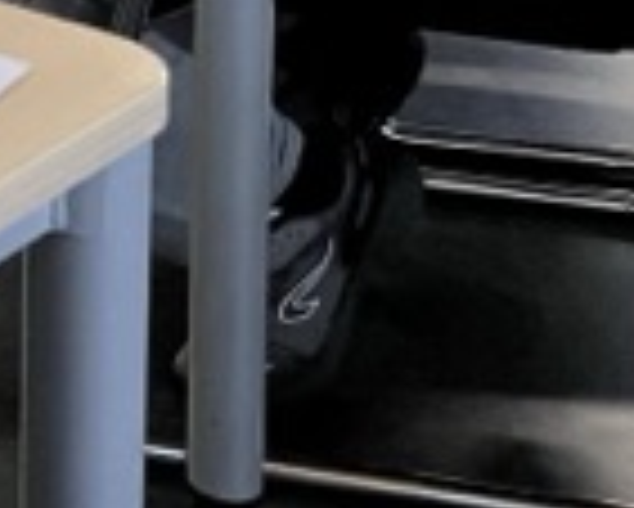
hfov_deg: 12.6
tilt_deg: -7.6
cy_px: -605
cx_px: -791
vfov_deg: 10.9
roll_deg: +2.3
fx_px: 2366
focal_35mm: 126
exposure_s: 1/50
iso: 100
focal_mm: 5.7
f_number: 1.5
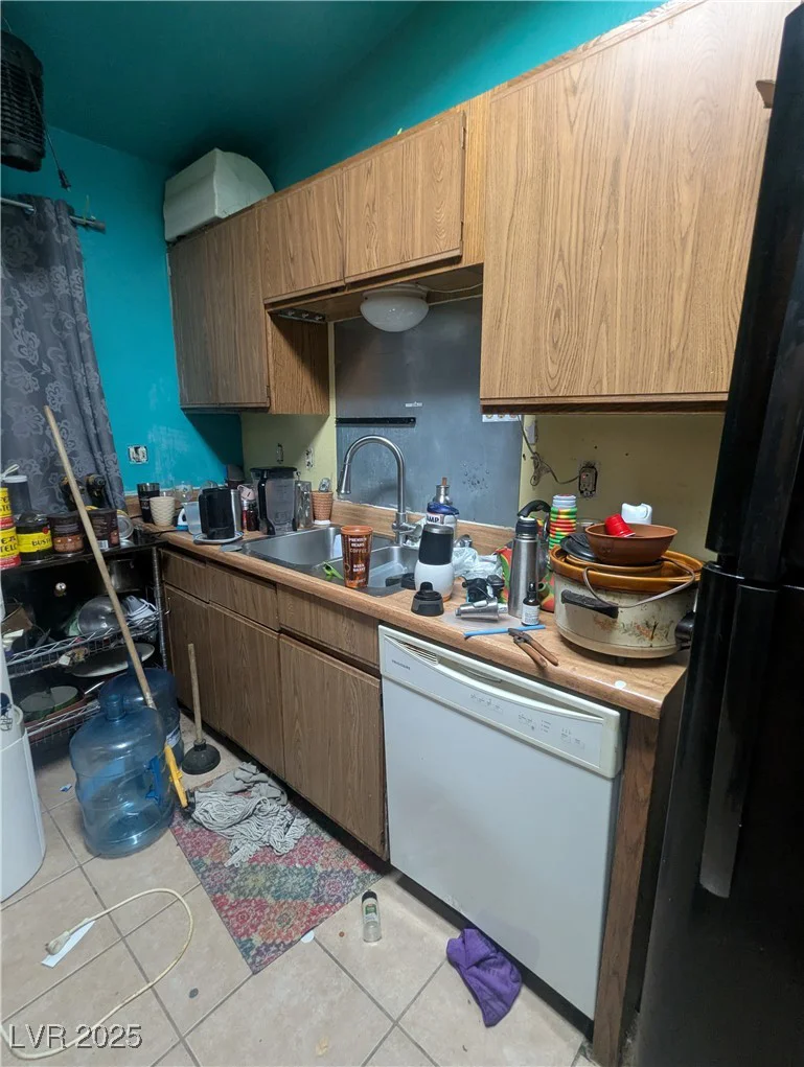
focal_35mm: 16
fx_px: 494
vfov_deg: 94.4
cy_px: 534
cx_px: 402
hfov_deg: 78.3
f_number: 2.2
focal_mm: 2.35
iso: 209
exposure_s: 1/24
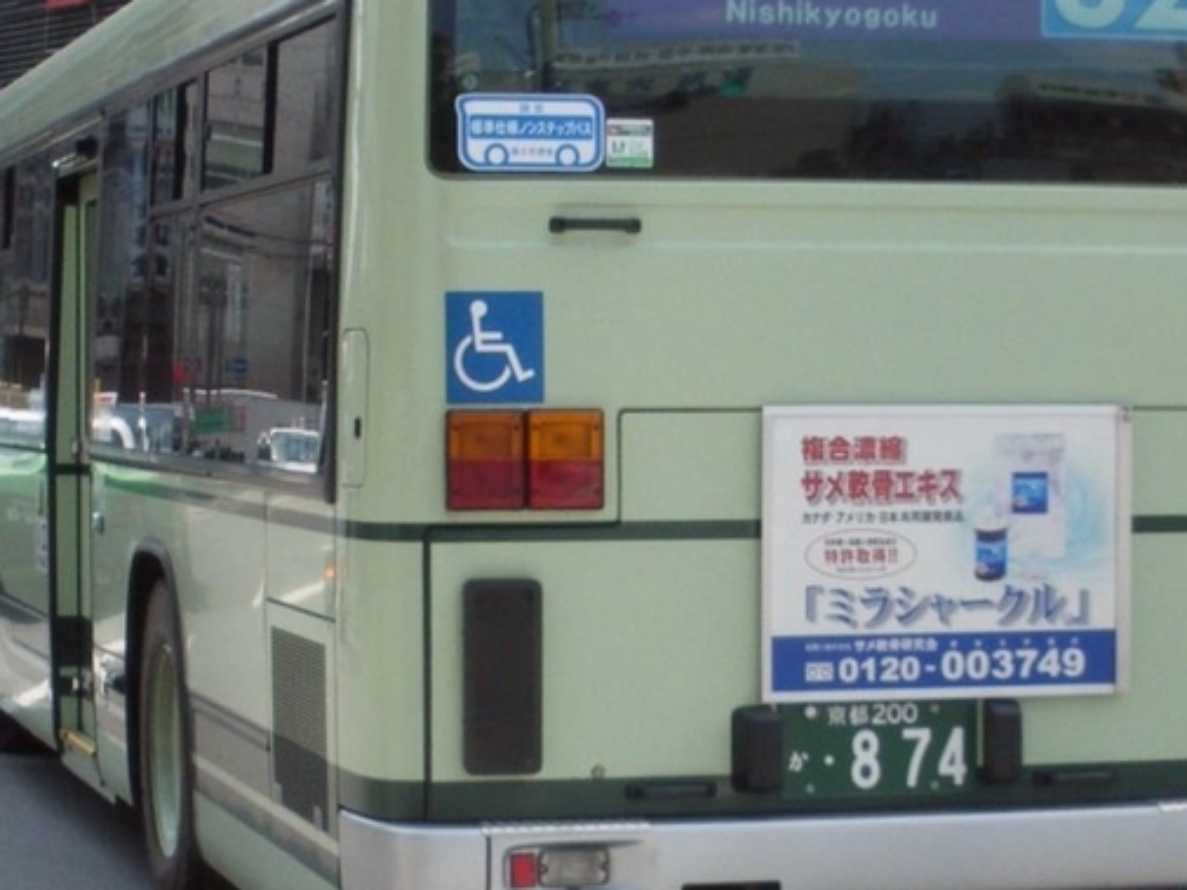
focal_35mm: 57
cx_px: 700
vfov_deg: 25.6
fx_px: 1955
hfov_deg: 33.7
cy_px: 373
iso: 64
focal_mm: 6.3
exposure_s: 1/125
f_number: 5.4
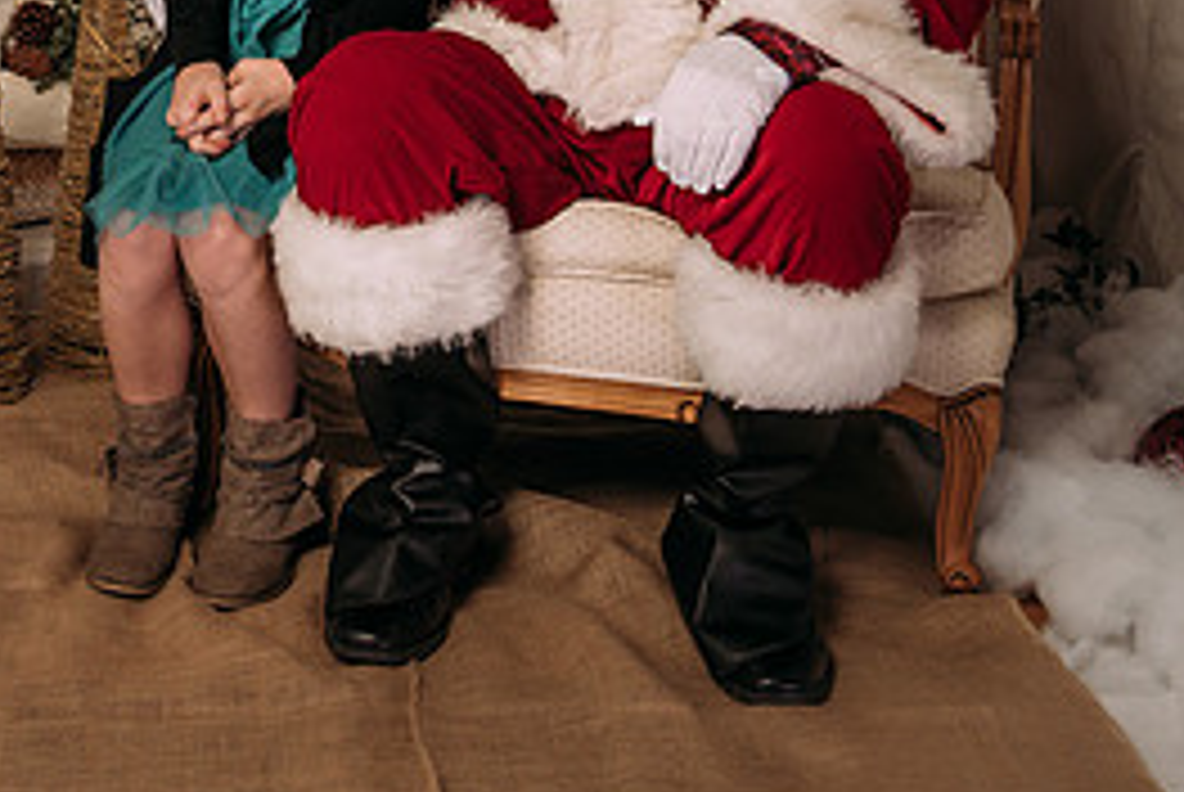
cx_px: 132
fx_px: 2832
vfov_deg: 15.6
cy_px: -49
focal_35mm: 86
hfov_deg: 23.1
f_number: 6.3
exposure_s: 1/100
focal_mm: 35
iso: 100
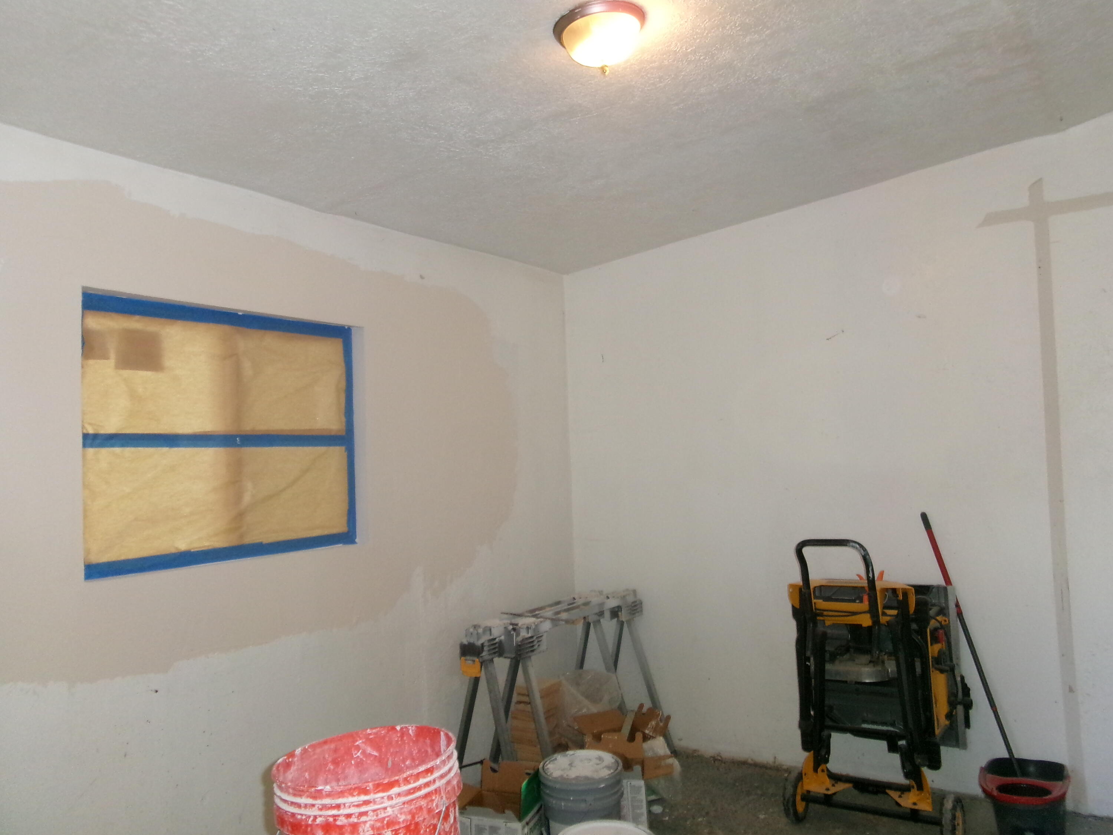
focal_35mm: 28
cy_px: 418
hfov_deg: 63.4
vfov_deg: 49.7
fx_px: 900
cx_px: 556
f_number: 3.9
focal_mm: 5.1
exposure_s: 1/34
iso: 400
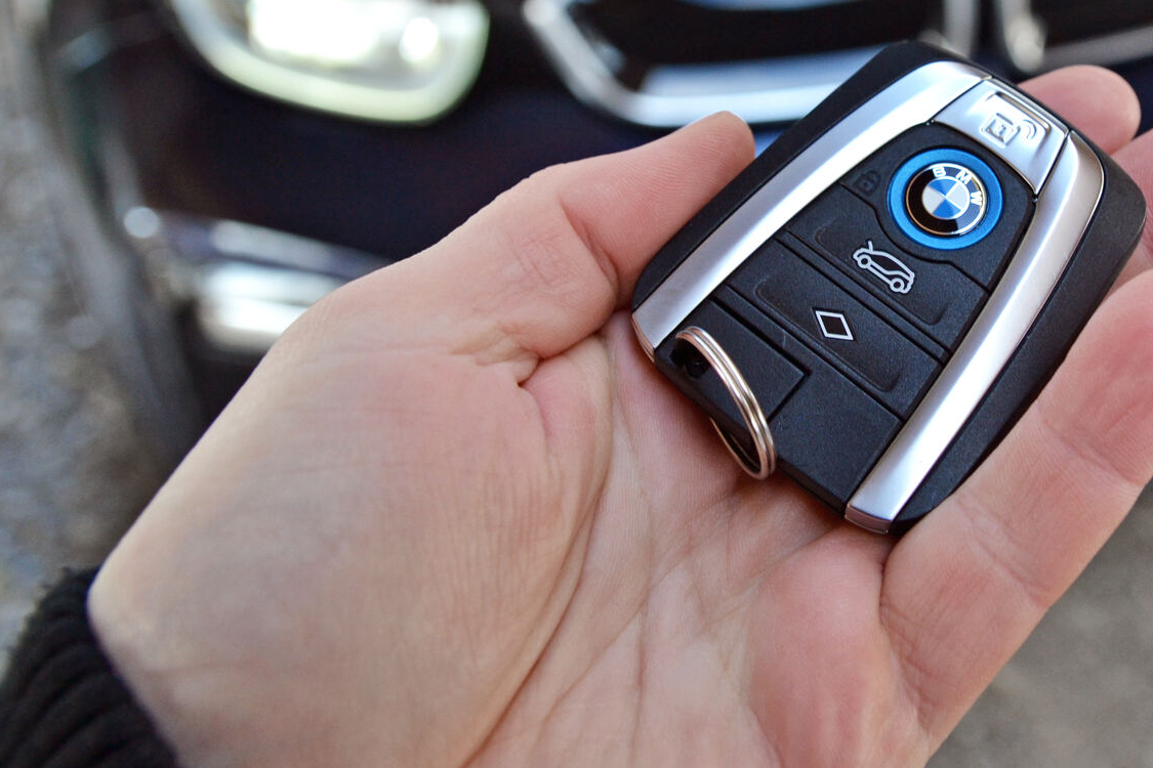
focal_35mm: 48
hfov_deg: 40.1
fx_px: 1537
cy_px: 176
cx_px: 853
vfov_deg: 27.6
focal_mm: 20
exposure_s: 1/60
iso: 400
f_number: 4.5
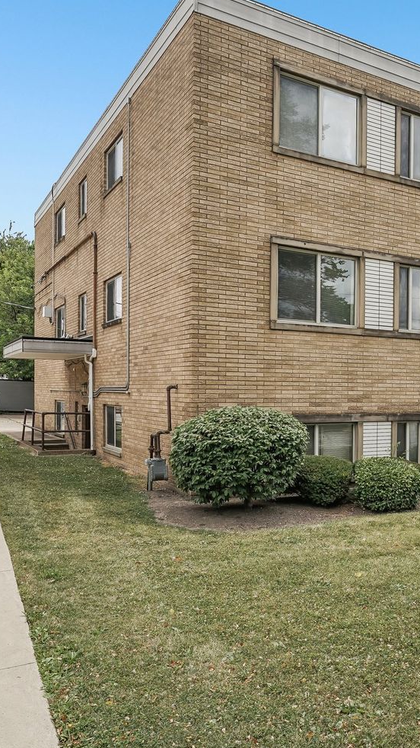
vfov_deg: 61.0
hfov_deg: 34.6
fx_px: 634
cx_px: 377
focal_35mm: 32
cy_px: 369
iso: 100
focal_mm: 20
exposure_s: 1/125
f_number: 8
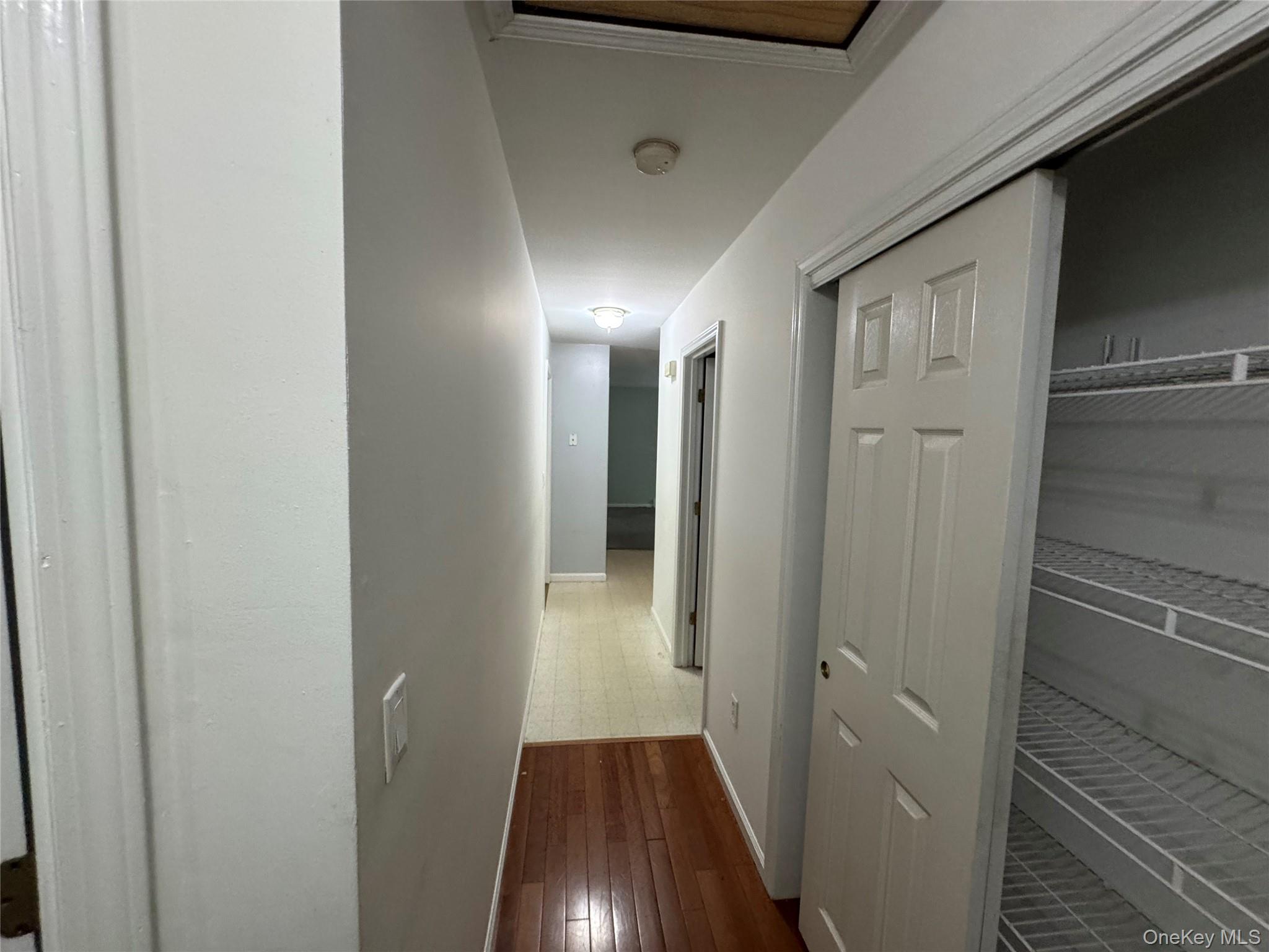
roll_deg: -2.6
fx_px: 513
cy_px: 476
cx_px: 634
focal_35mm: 14
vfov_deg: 85.7
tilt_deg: -4.3
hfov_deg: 102.1
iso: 400
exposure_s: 1/60
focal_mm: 2.22
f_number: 2.2
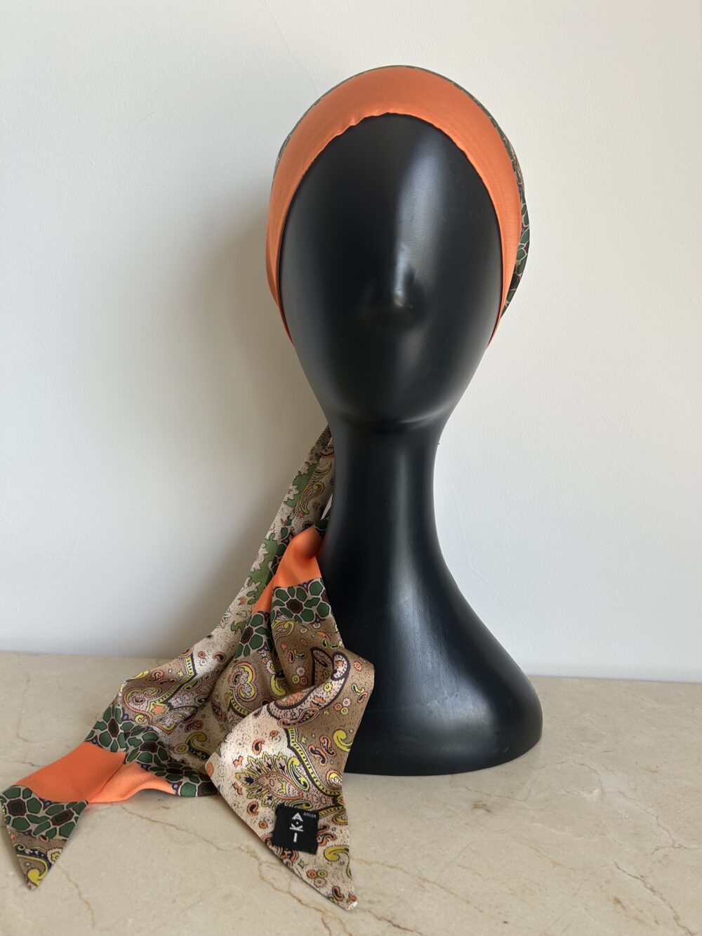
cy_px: 468
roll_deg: -2.0
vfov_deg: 67.3
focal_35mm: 26
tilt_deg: -10.4
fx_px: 703
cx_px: 351
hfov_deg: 53.1
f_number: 1.5
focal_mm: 5.7
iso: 50
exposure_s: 1/353
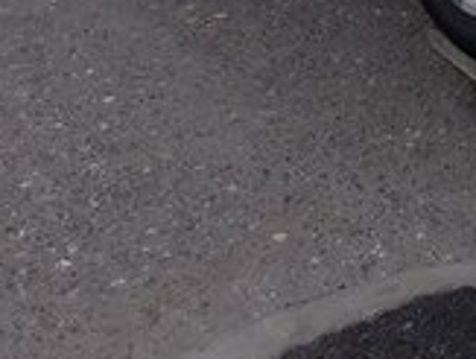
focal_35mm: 109
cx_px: 715
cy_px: -229
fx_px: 1502
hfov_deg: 16.4
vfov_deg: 12.7
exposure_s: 1/508
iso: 40
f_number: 1.7
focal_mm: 3.71
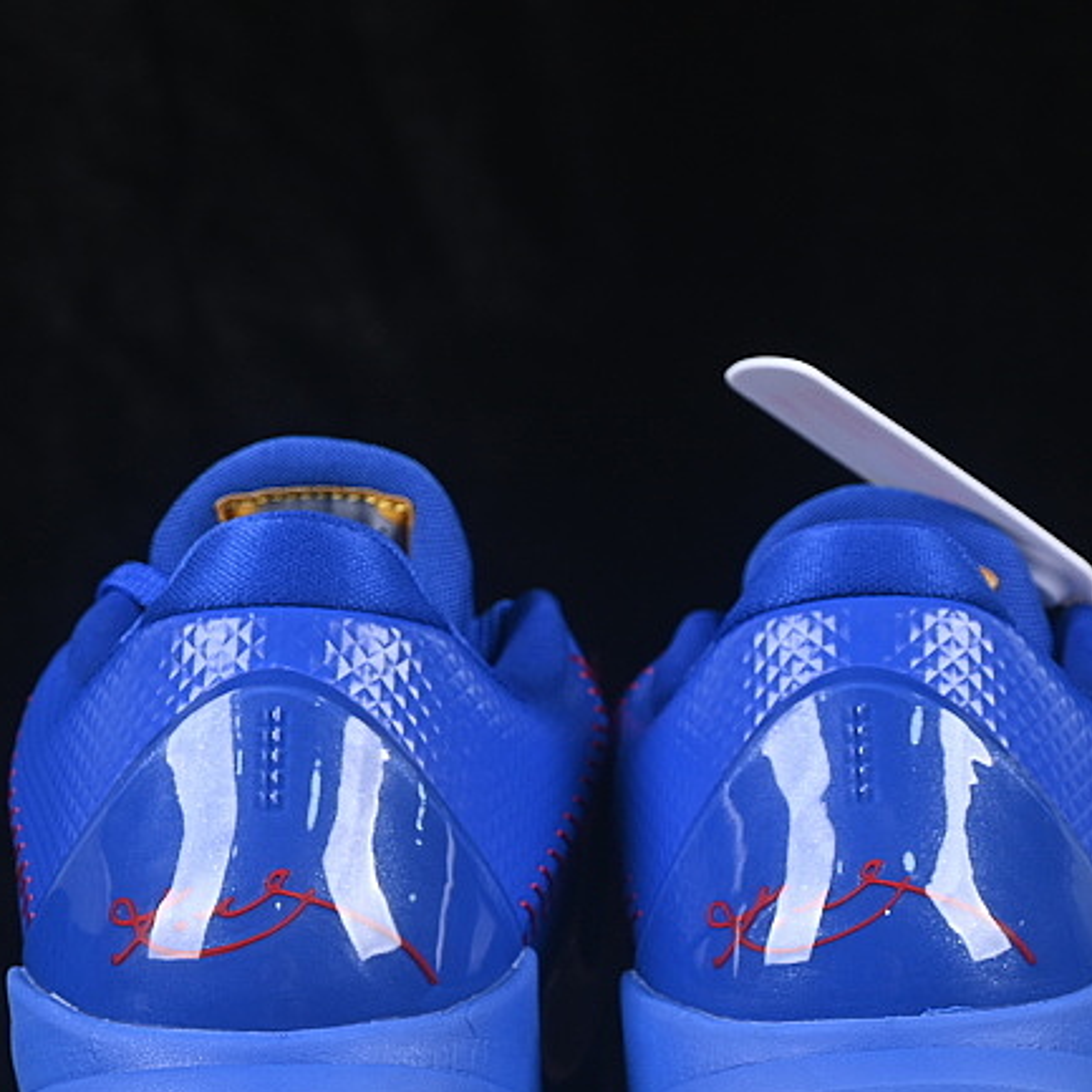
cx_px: 623
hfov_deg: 11.0
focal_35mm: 159
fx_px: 5675
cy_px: 701
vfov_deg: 11.0
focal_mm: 50
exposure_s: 1/80
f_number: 7.1
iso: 160
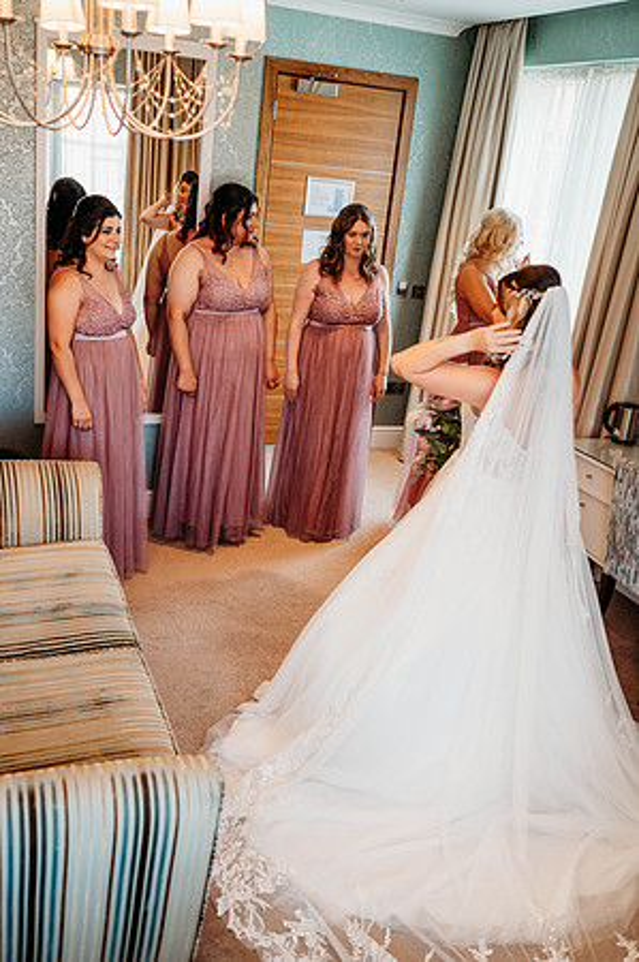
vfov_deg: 54.5
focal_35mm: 35
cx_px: 320
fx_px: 934
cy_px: 481
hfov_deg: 37.8
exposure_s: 1/200
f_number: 2.8
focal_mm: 35
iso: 560
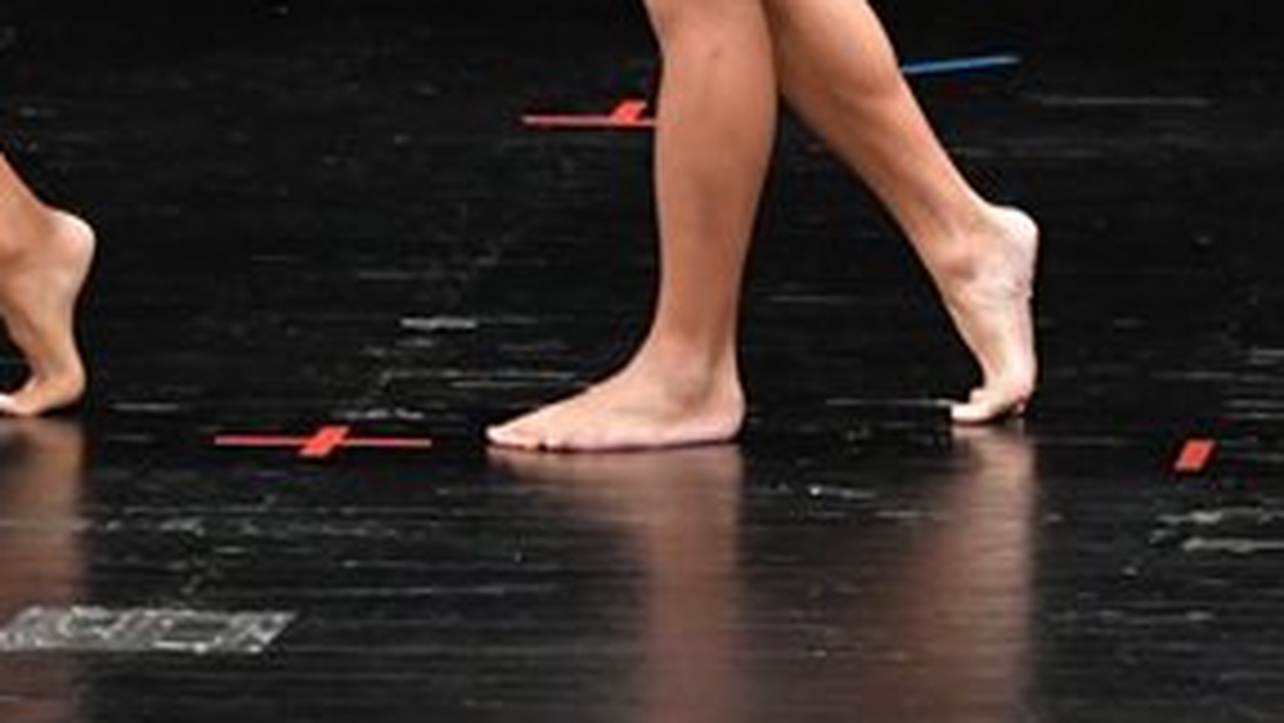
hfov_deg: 3.4
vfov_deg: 1.9
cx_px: 1560
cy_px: -364
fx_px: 21726
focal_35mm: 638
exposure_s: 1/400
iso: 3200
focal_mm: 150
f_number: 5.6
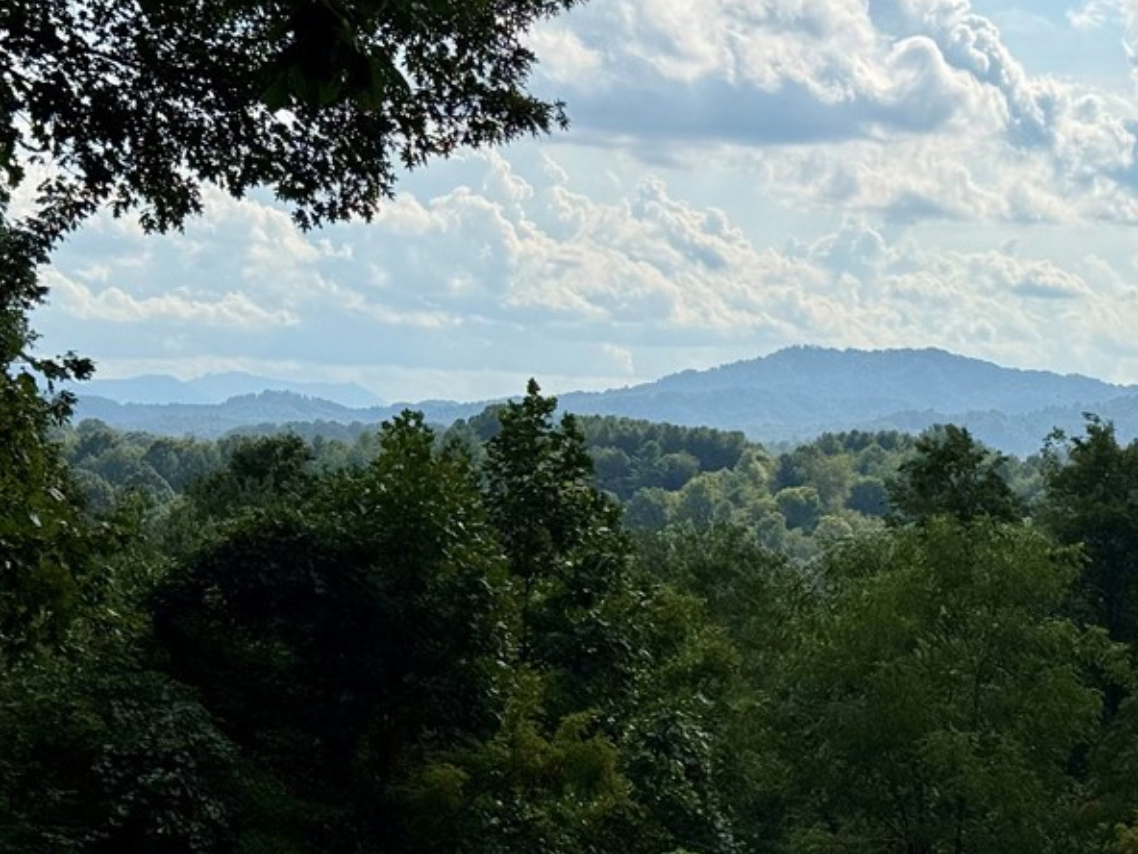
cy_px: 548
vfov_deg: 17.7
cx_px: 878
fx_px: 2729
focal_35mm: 83
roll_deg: -0.9
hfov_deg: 23.3
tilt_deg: -2.0
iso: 64
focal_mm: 6.76
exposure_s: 1/9901
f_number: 1.78
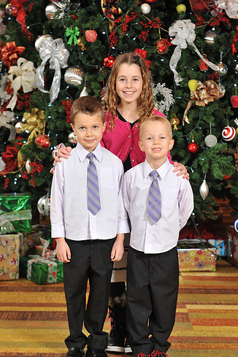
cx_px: 130
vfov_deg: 24.5
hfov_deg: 16.5
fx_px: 823
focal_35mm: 83
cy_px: 203
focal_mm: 70
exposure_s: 1/125
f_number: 6.3
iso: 1600
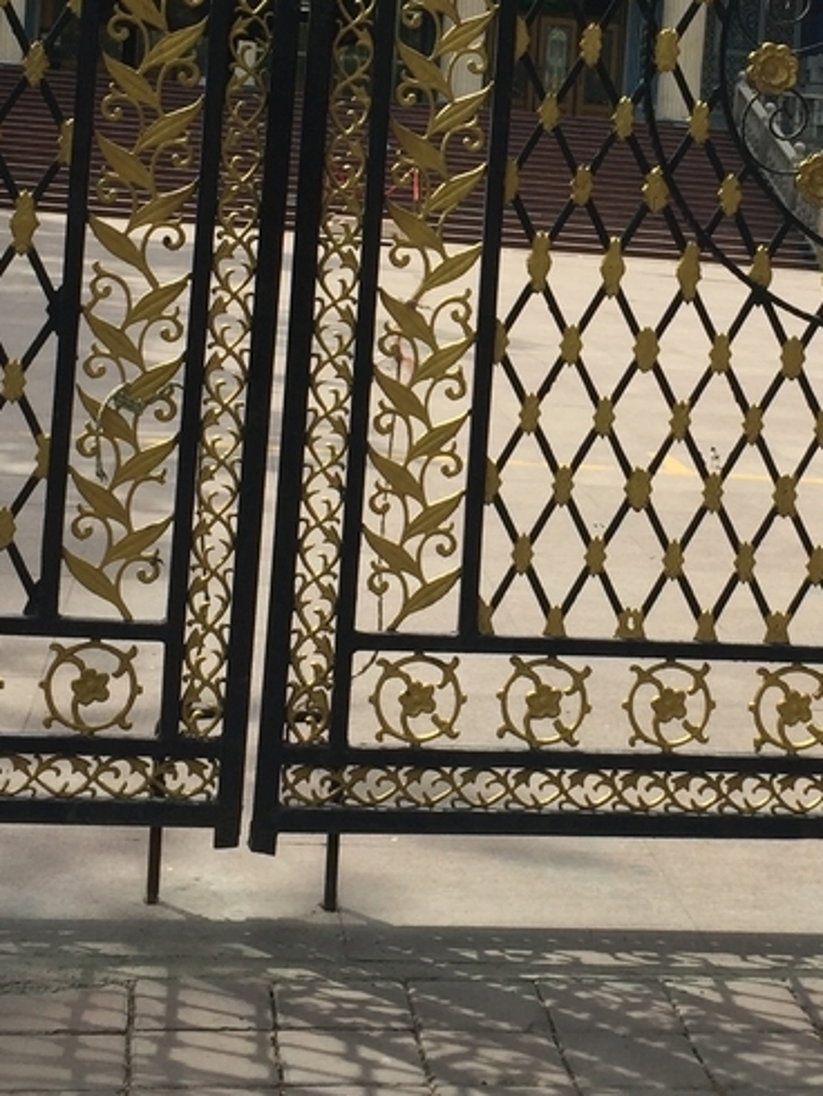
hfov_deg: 20.6
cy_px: 264
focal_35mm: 71
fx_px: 2249
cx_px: 602
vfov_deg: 27.0
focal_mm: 4.15
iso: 32
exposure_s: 1/1276
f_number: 2.2
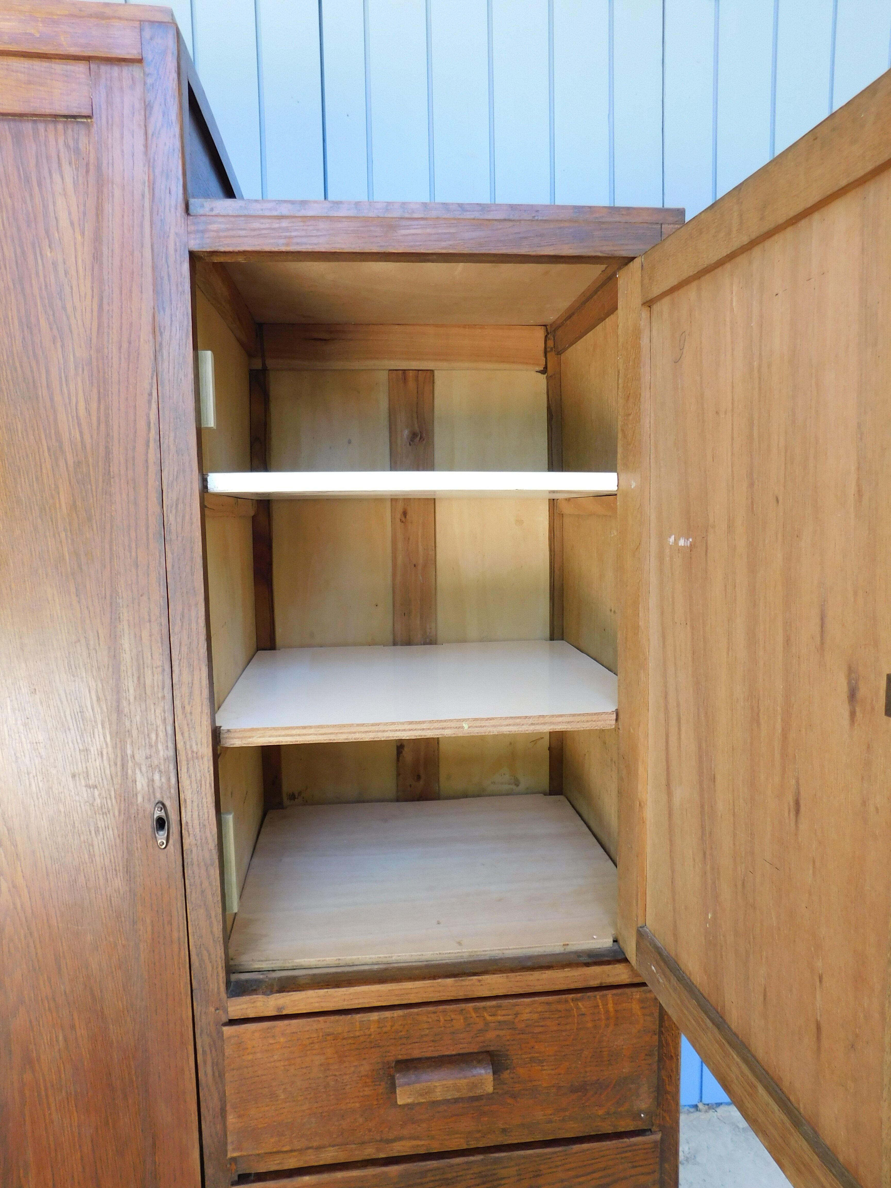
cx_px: 446
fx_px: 789
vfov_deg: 73.9
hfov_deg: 58.9
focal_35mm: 23
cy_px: 594
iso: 125
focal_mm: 4
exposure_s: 1/50
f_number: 3
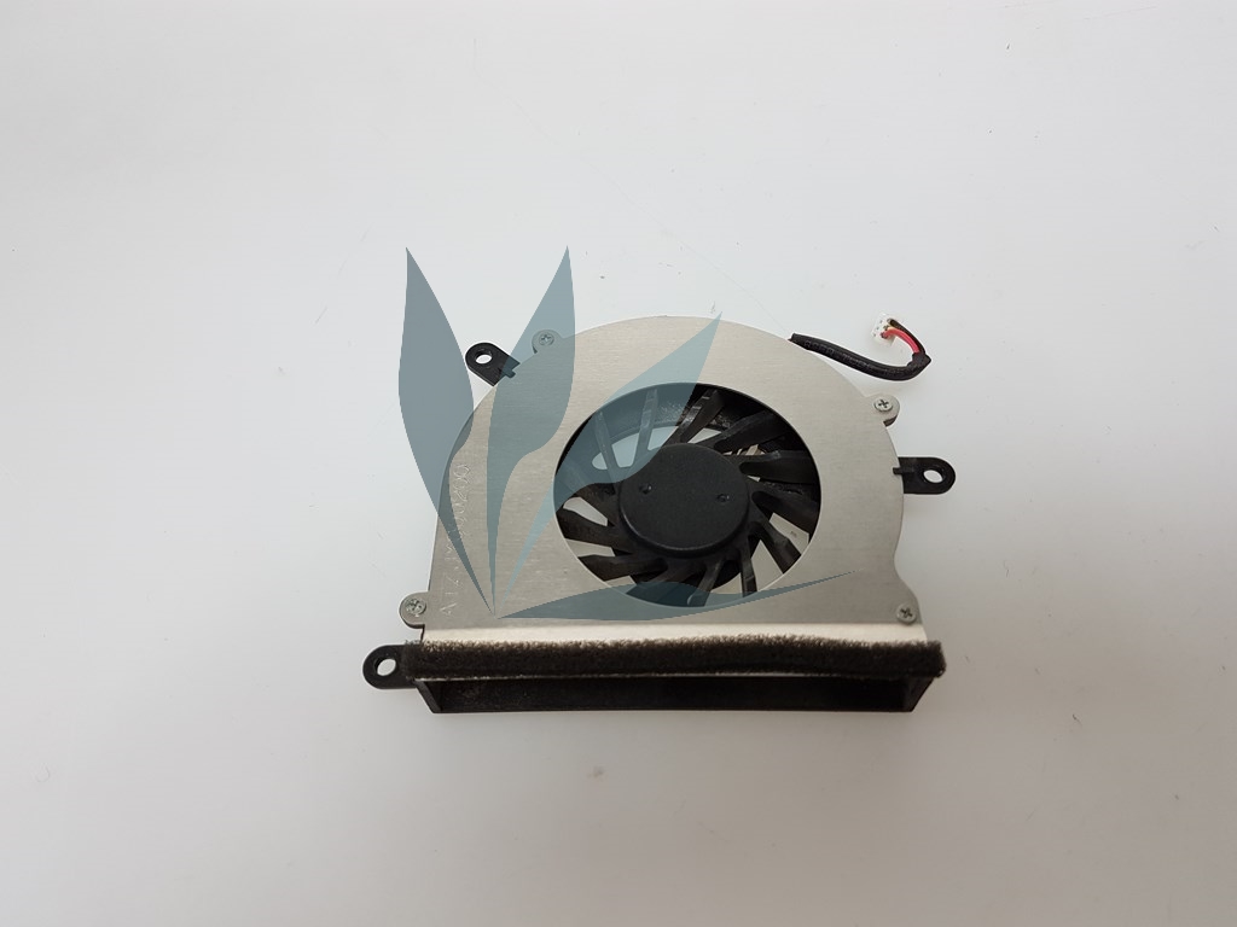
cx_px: 618
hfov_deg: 67.3
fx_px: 929
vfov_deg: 53.1
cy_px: 464
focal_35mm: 26
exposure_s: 1/100
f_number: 1.7
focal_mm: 4.2
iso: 64
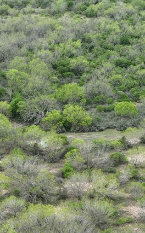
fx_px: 652
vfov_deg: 18.0
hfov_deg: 12.6
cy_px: 351
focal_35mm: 103
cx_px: 4
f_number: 2.8
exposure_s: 1/640
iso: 100
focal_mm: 12.29
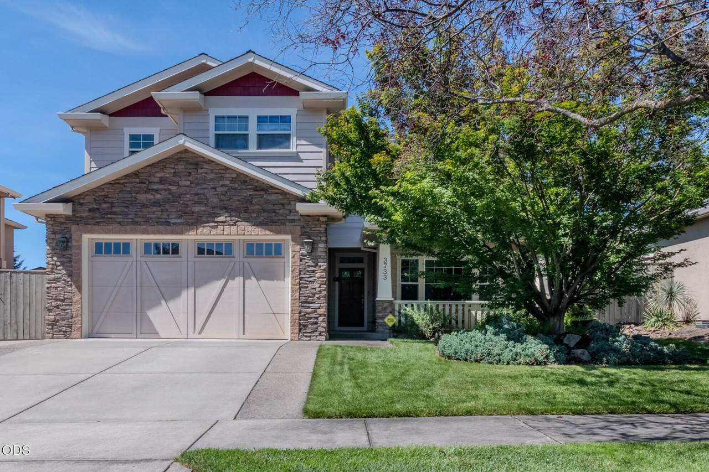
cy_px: 236
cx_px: 354
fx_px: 295
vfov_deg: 77.3
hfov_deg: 100.4
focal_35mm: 15
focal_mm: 10
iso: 320
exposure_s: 1/640
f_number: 10
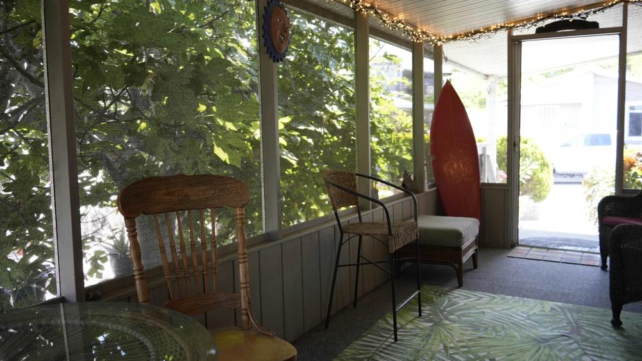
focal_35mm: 30
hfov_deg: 64.3
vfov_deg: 38.9
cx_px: 318
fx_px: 511
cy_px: 177
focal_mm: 28
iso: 1600
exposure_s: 1/160
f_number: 4
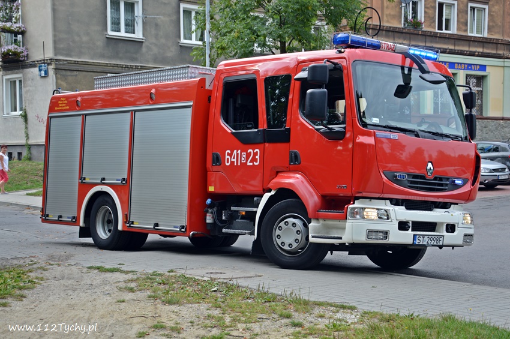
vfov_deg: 20.1
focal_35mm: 68
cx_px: 255
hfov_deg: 29.9
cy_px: 170
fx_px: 955
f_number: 5.6
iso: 180
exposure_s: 1/125
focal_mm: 45
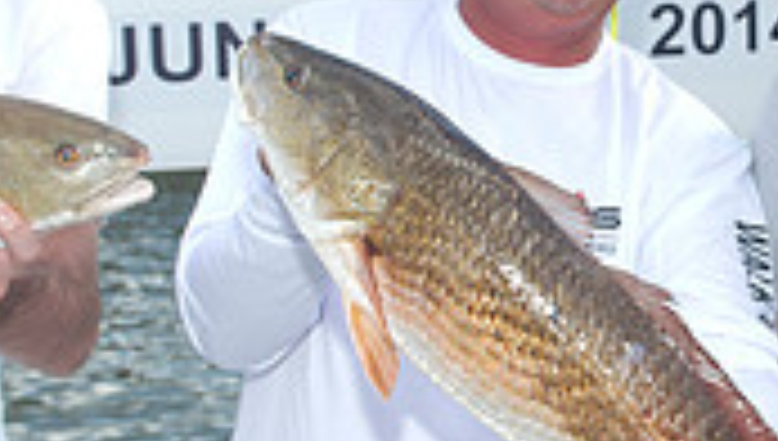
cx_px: 607
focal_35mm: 84
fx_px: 1736
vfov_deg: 14.4
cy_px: 108
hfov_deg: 24.9
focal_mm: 24
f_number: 6.3
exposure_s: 1/200
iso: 125
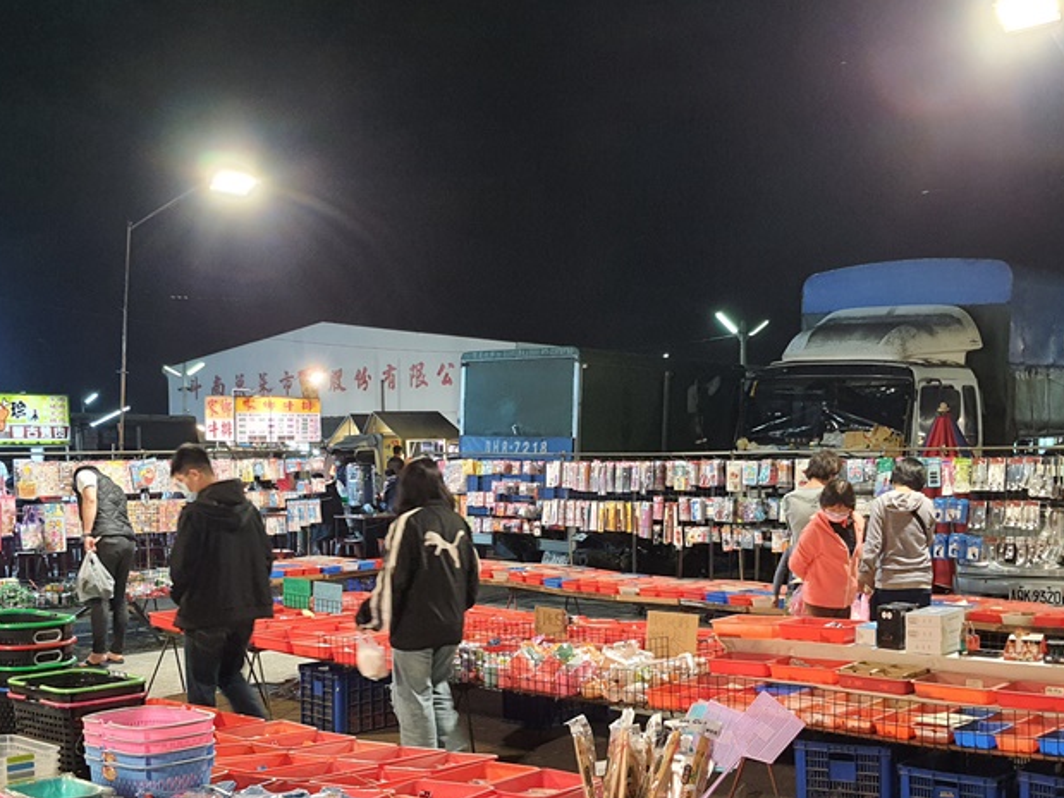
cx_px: 490
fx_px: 1291
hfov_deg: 44.8
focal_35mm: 42
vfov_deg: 34.0
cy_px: 531
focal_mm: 4.32
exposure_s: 1/40
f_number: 1.7
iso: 250
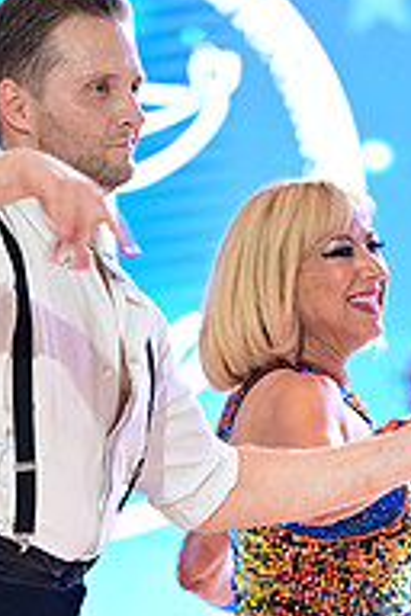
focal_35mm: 529
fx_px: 9058
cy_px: 805
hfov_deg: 2.6
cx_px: 254
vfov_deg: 3.9
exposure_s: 1/250
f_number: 3.2
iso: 1600
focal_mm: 175
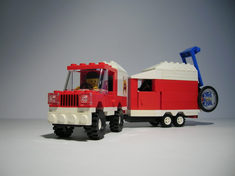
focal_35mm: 34
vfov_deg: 41.7
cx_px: 118
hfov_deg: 54.0
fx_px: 231
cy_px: 88
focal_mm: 5.7
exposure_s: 1/35.2
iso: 50
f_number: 2.9
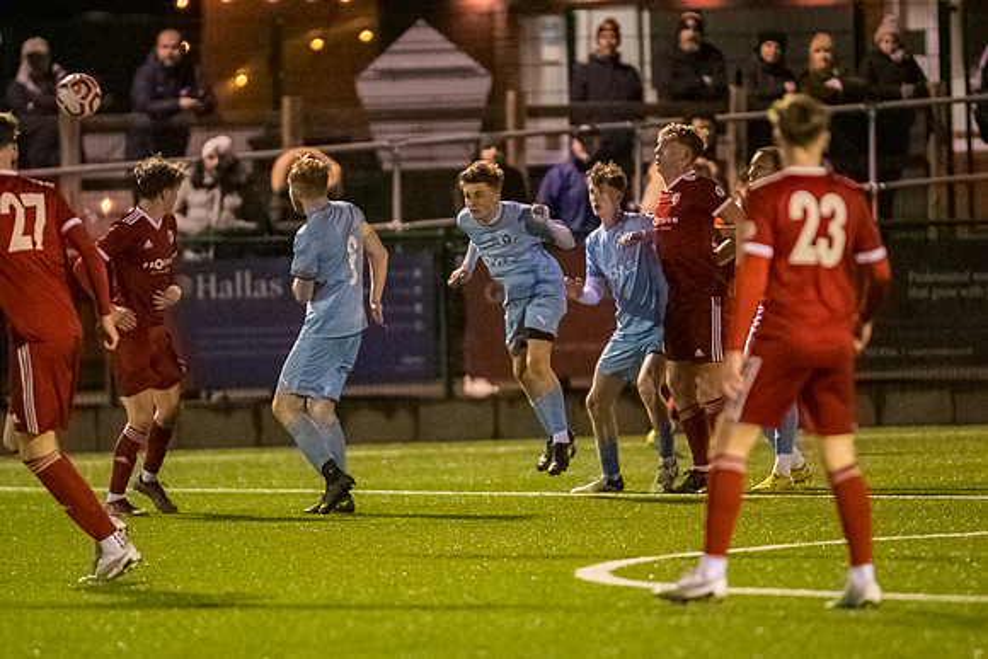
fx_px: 12352
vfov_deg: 3.1
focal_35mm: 450
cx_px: 494
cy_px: 330
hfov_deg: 4.6
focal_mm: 300
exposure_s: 1/1000
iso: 8000
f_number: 2.8
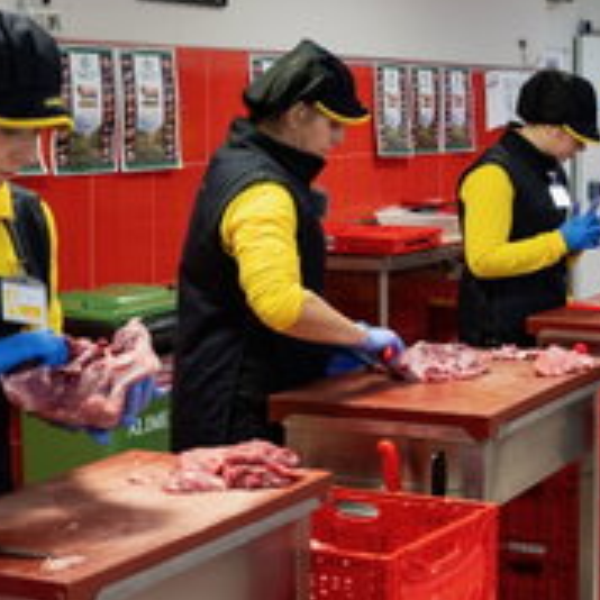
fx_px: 1510
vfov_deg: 22.3
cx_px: 721
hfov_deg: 20.9
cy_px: 153
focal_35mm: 77
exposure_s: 1/100
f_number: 4
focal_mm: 35
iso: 2500
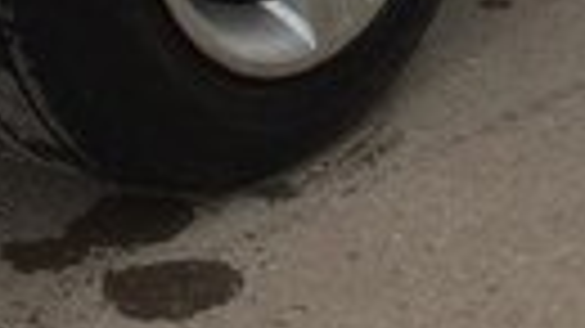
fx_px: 2496
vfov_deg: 7.0
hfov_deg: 13.3
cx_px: 382
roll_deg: -1.5
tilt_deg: -5.7
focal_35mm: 161
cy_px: -523
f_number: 2.2
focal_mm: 4.15
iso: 32
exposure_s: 1/860
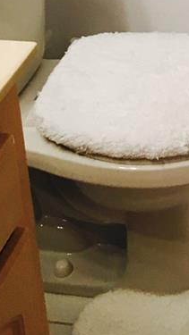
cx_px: 310
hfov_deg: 11.4
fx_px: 900
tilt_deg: -15.6
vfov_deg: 18.4
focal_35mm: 101
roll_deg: +0.5
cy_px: -190
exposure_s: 1/30
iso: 80
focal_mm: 4.15
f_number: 2.2
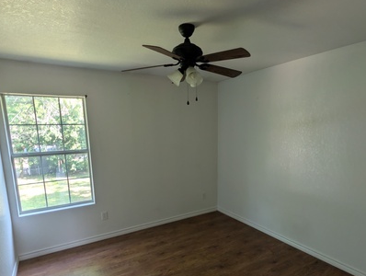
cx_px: 196
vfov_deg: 65.5
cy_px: 167
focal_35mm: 20
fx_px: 212
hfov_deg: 81.5
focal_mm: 2.02
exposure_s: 1/71.4
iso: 66
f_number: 1.7
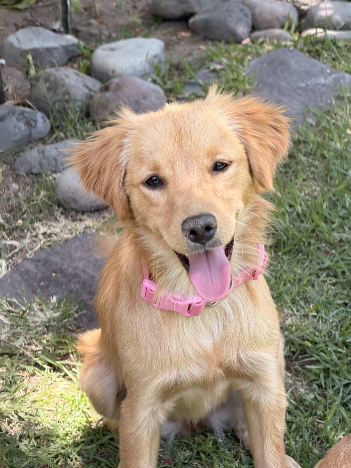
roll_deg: +1.8
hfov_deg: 14.8
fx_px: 1352
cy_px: 234
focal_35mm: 100
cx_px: 176
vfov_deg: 19.6
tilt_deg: -29.6
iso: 80
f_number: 2.8
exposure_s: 1/121
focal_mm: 16.89
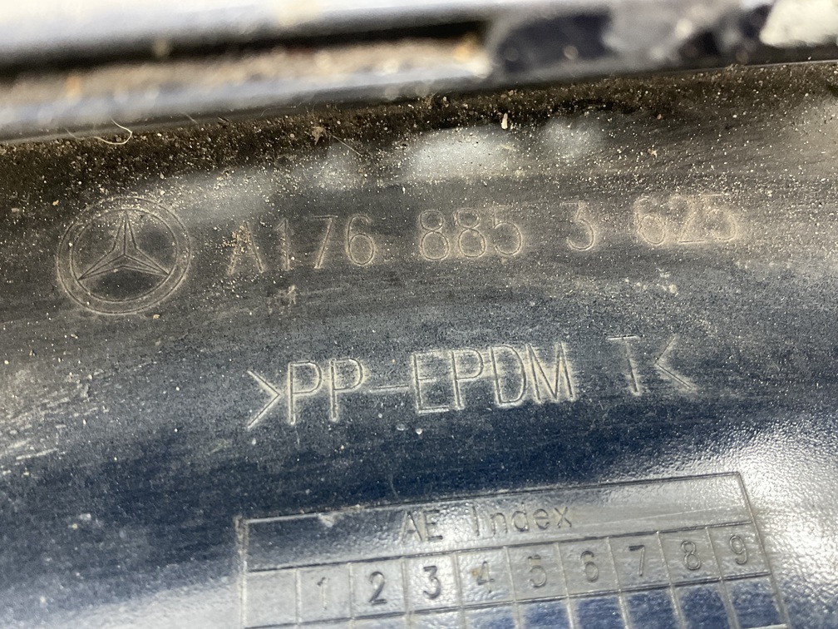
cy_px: 314
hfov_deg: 61.7
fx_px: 702
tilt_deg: -56.3
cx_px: 419
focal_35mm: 29
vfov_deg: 48.2
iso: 250
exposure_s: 1/33
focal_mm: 3
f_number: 1.8
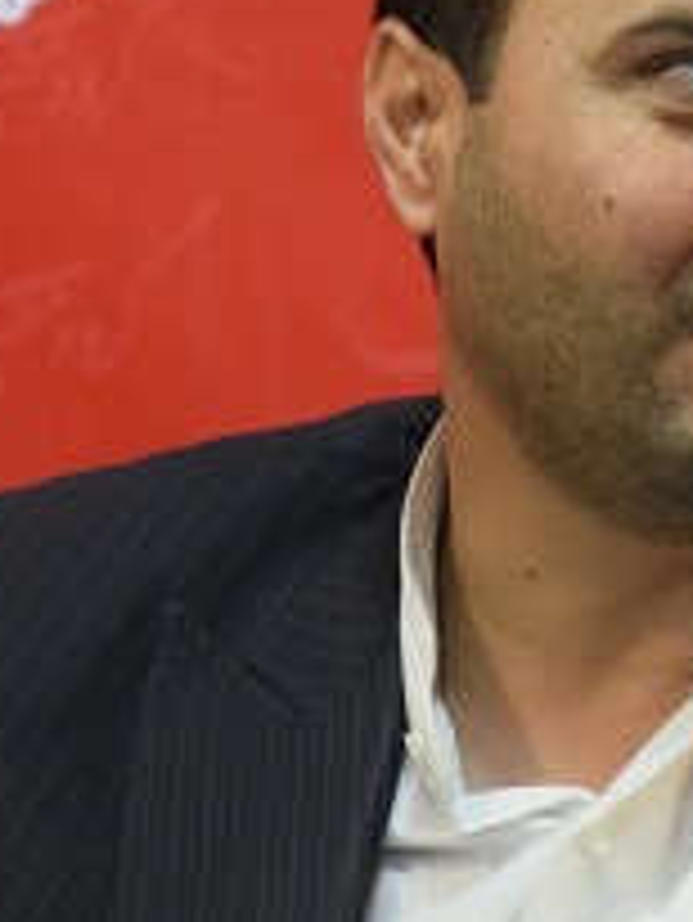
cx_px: 418
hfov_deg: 3.4
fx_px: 11797
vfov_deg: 4.5
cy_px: 369
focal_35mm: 442
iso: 3200
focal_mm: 105
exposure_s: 1/60
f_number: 5.6
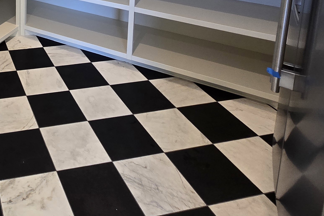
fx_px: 315
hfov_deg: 46.7
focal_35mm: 35
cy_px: -75
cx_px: 10
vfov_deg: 29.3
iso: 160
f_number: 2.2
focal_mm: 2.2
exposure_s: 1/60
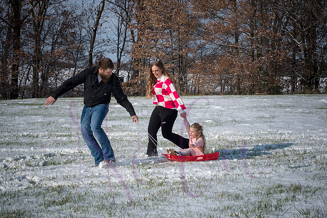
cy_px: 109
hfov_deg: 25.4
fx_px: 727
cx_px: 164
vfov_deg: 17.1
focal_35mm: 80
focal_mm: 80
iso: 640
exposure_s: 1/1000
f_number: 16
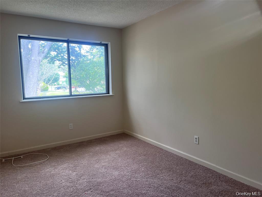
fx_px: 197
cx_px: 131
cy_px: 98
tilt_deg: -7.2
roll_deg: -0.2
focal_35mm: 26
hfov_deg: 67.3
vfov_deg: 53.1
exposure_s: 1/100
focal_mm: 5.7
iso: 125
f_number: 1.5
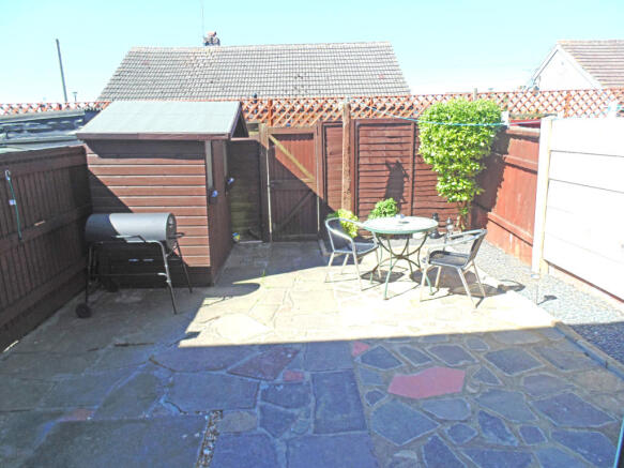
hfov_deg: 76.4
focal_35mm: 22
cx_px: 312
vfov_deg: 61.1
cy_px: 234
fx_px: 396
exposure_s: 1/500
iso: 80
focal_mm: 4
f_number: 3.1
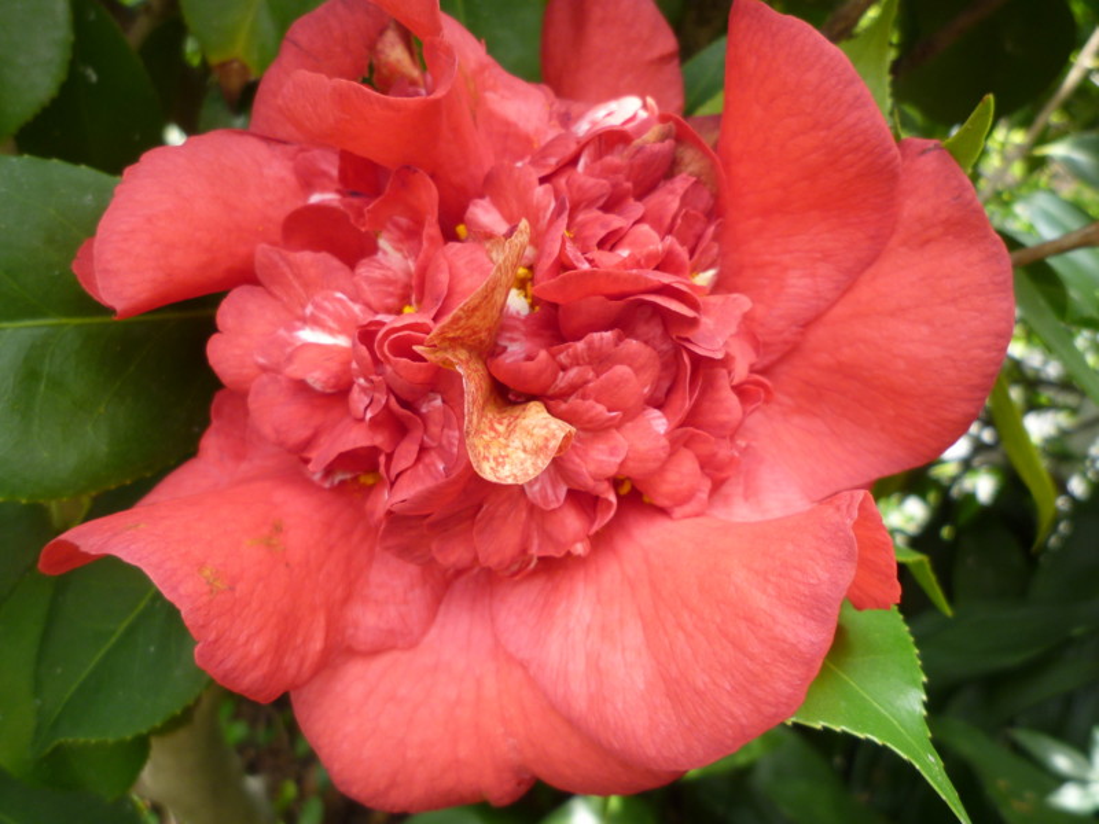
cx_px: 550
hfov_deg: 69.4
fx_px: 794
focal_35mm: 25
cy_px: 412
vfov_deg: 54.9
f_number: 2.8
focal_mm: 4.4
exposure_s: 1/60
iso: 80
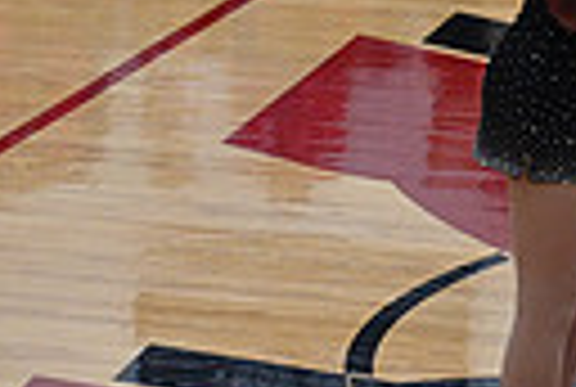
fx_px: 9061
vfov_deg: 2.4
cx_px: 1300
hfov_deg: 3.6
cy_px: -16
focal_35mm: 565
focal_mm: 125
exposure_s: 1/400
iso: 4000
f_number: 4
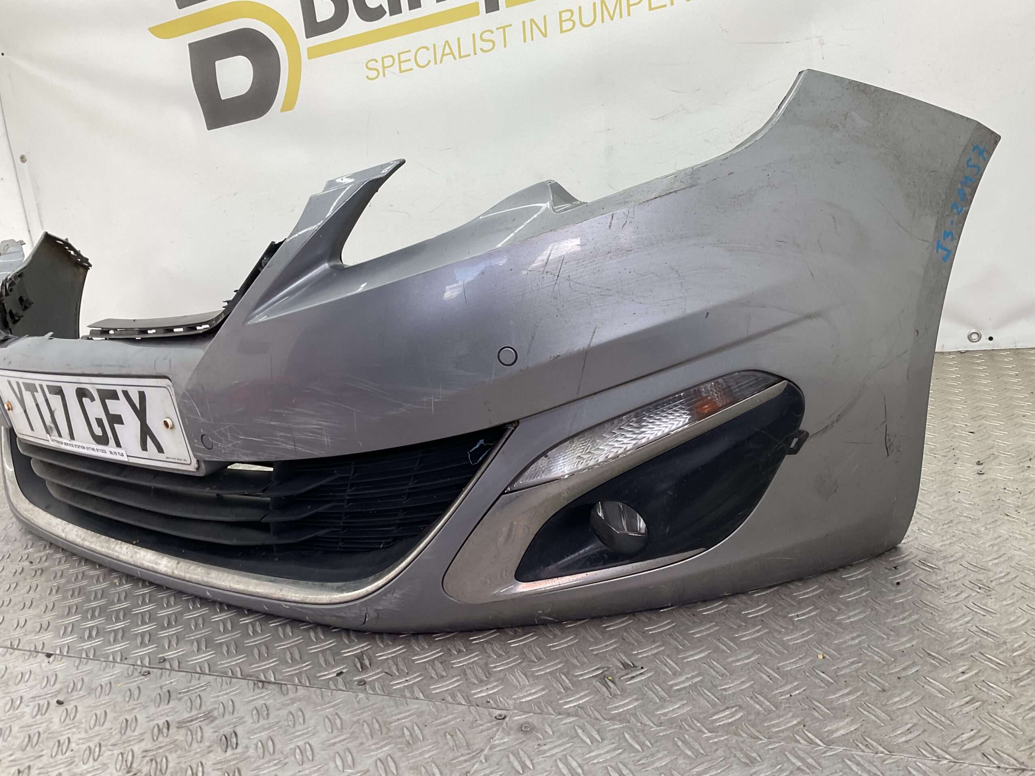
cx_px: 518
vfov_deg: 48.2
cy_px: 388
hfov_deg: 61.7
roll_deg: +7.4
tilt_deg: -15.3
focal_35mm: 29
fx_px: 867
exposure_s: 1/120
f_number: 1.8
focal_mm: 3
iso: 25
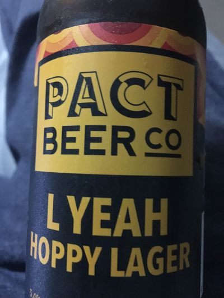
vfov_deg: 61.6
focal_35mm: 29
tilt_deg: -54.5
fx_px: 250
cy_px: 149
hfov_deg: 48.2
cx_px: 112
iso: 640
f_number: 2.2
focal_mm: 4.15
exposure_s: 1/17
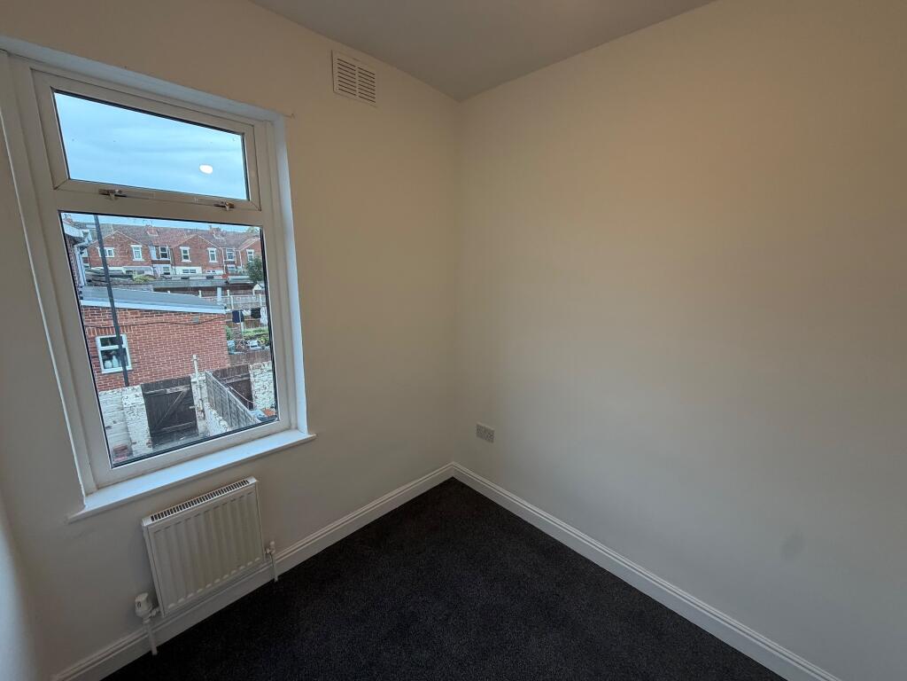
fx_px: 367
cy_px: 340
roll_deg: -1.1
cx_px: 454
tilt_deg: -12.7
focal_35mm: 14
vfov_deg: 85.7
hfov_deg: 102.1
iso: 125
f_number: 2.2
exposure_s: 1/121
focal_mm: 2.22
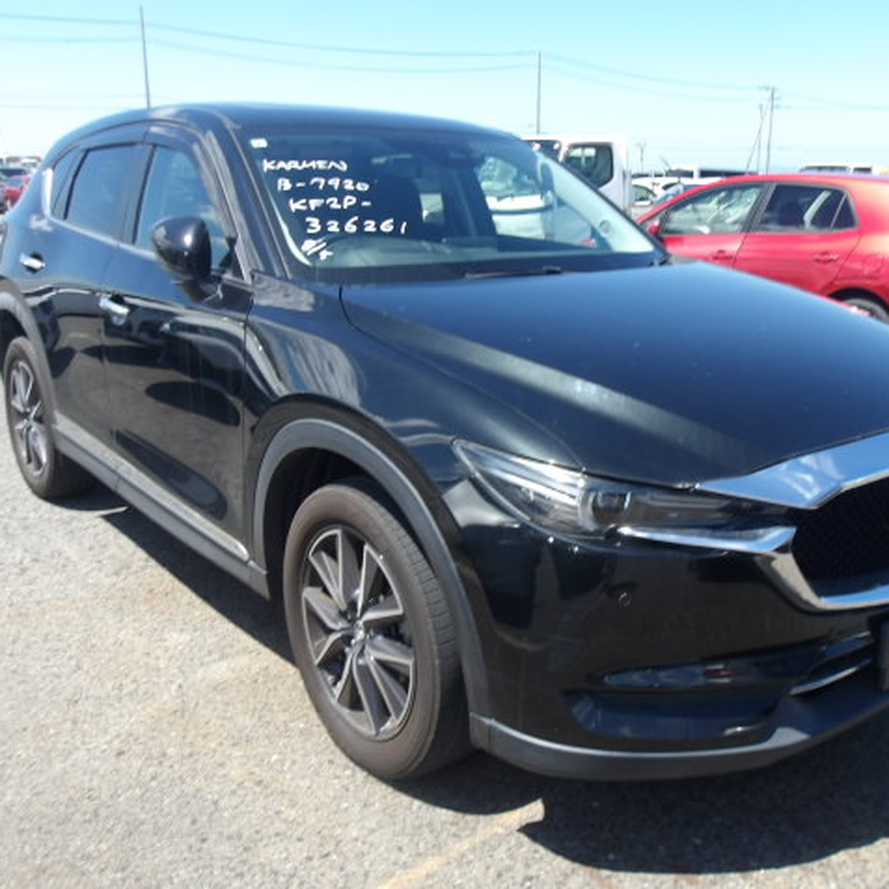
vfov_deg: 51.1
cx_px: 527
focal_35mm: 32
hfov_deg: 50.8
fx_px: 930
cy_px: 444
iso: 123
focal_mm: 4.9
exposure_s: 1/60
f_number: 10.4
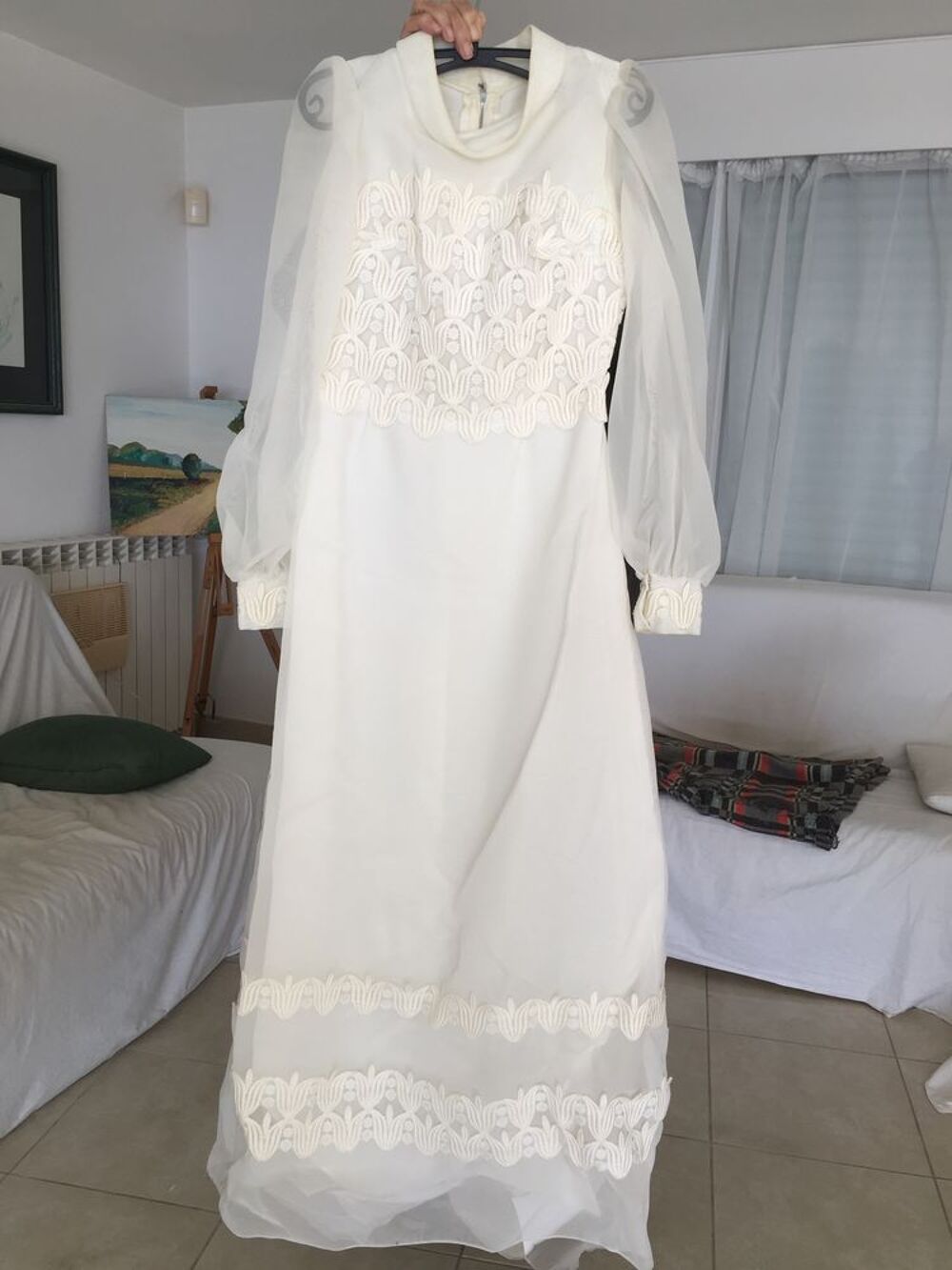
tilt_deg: -9.8
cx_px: 476
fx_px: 1063
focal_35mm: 29
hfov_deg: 48.2
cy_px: 635
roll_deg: -2.6
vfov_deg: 61.7
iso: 32
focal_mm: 4.15
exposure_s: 1/100
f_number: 2.2
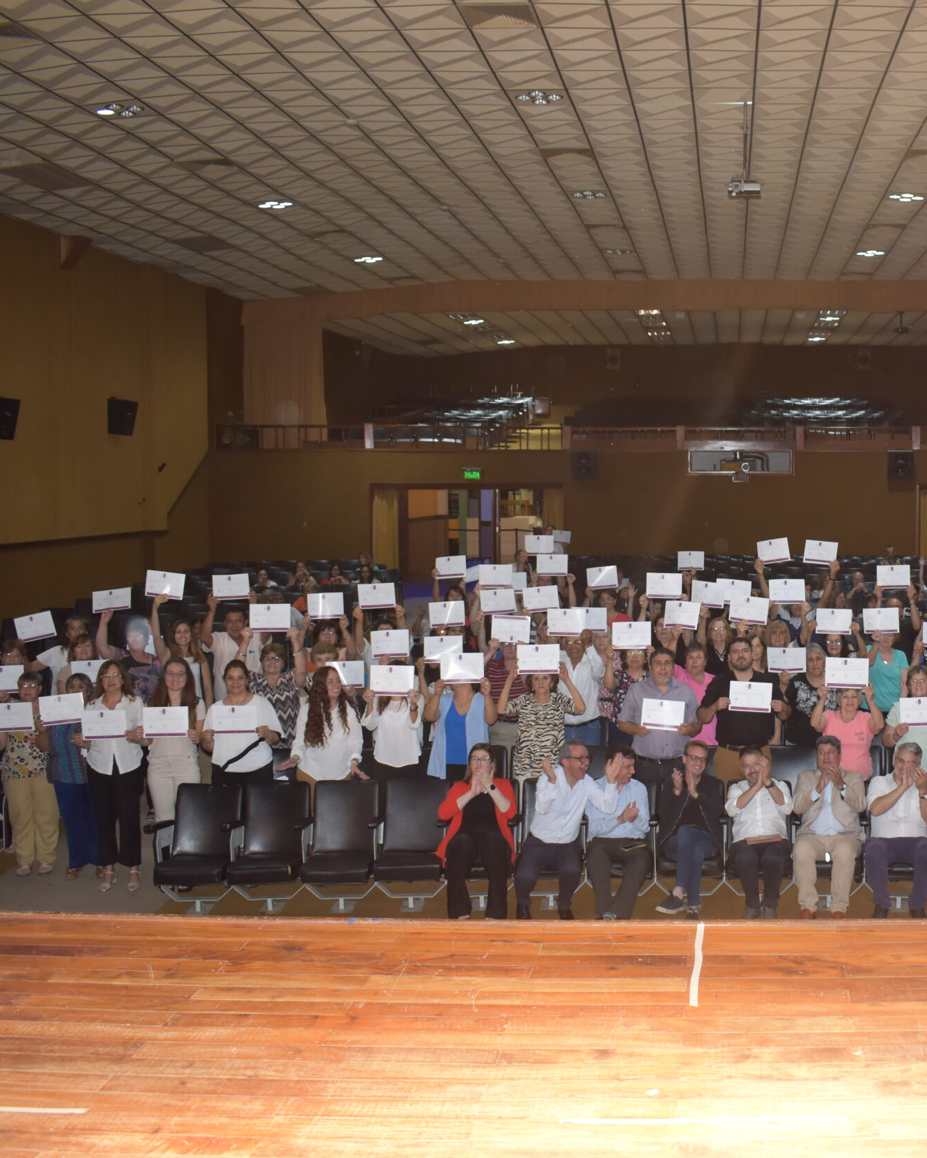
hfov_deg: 37.0
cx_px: 728
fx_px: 1337
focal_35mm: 39
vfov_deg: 46.8
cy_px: 570
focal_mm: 18
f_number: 3.5
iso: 720
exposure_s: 1/30
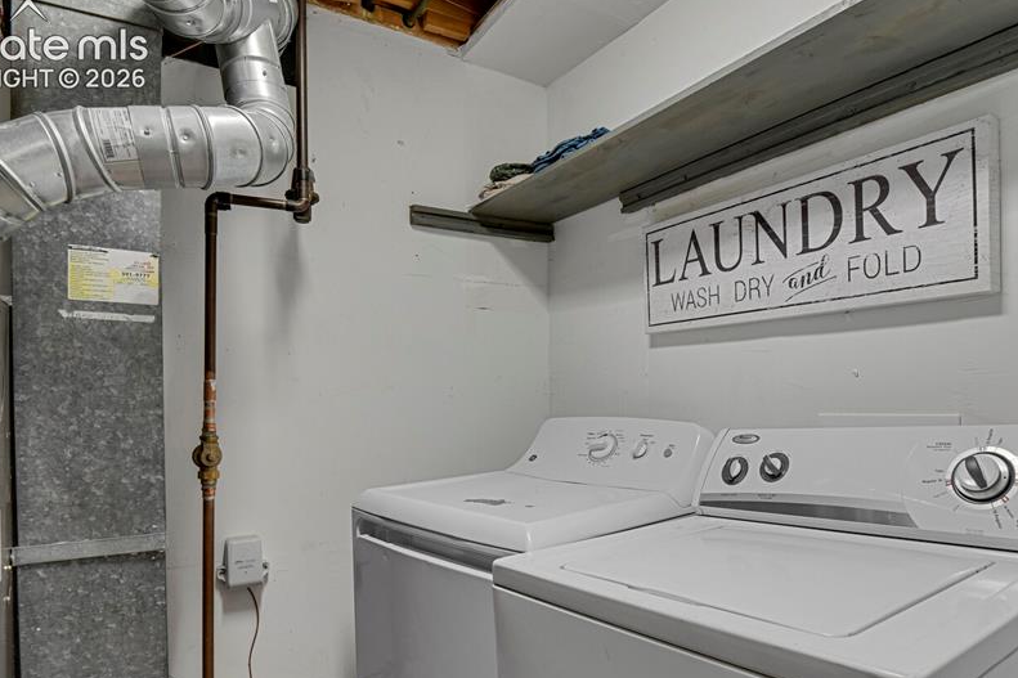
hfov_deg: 78.4
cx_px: 556
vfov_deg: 56.7
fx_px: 622
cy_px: 413
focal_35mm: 22
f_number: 8
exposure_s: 1/20
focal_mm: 17
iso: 7200
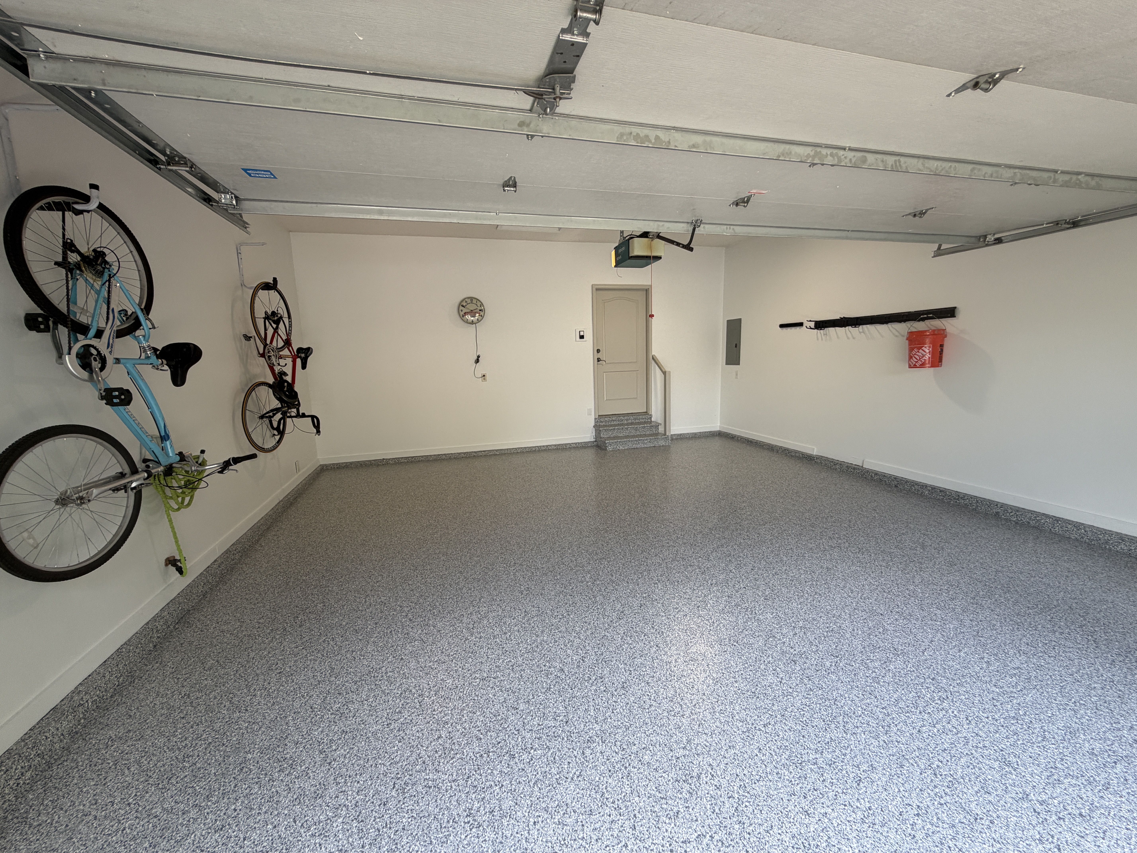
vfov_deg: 85.7
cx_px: 568
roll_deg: +1.3
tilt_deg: -9.3
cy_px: 426
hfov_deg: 102.1
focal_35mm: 14
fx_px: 460
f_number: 2.2
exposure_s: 1/121
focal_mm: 2.22
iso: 50
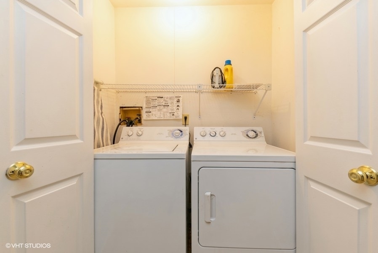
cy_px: 126
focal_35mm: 14
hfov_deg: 104.2
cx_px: 189
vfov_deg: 81.3
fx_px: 147
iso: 200
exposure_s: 1/8
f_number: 9
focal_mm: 14
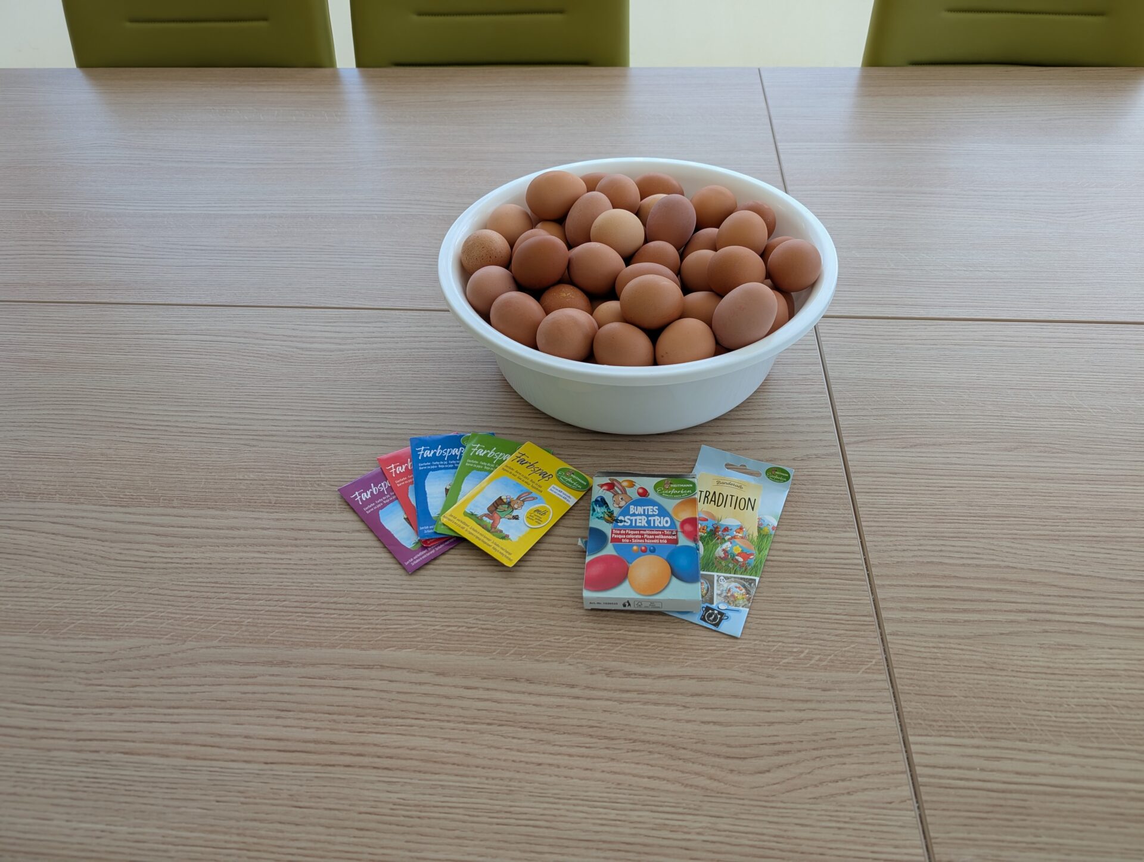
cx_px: 572
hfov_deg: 71.5
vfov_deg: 56.9
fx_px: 794
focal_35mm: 24
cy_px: 431
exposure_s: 1/166
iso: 18
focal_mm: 6.9
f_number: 1.68
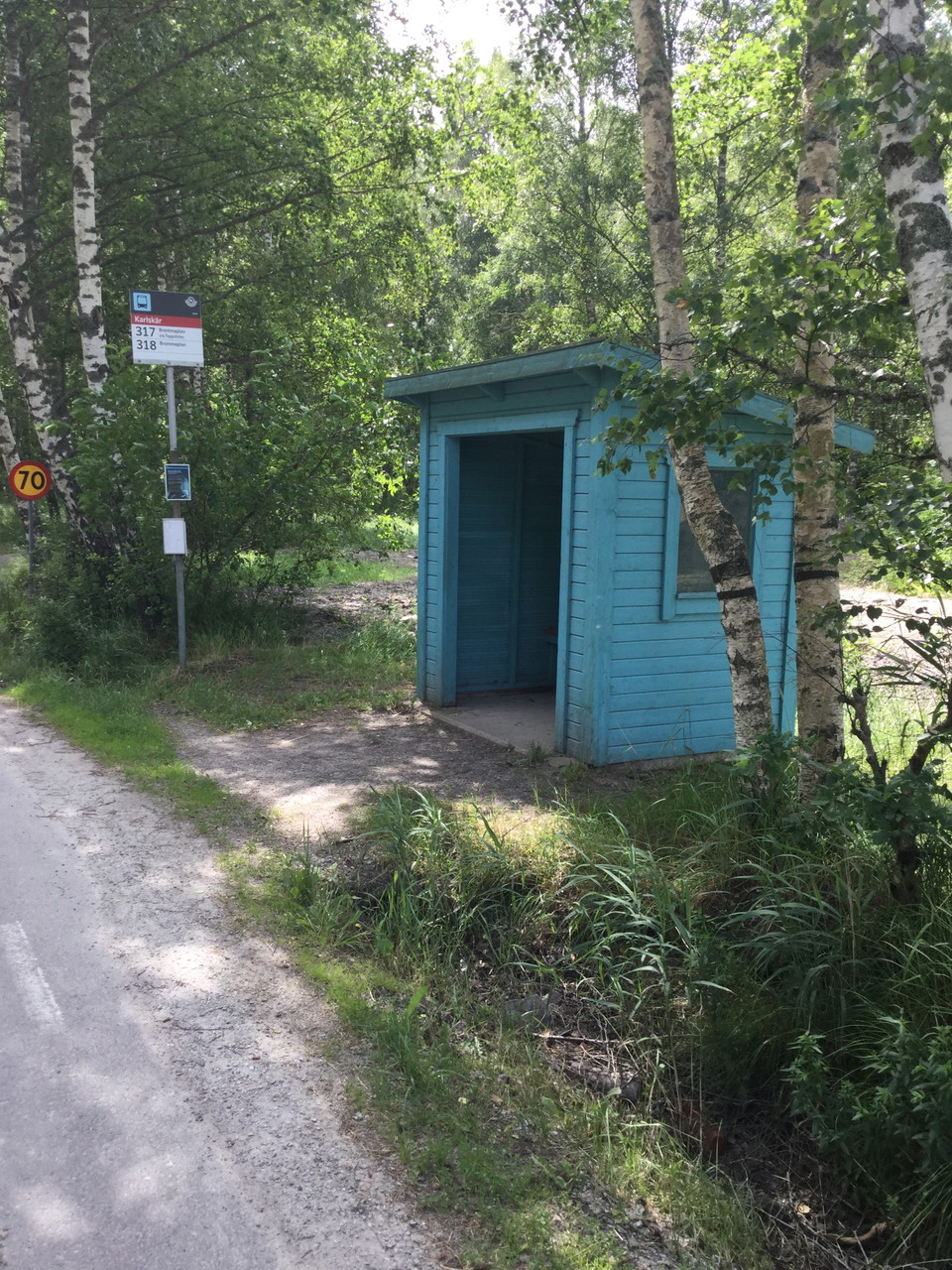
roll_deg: -3.5
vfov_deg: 58.4
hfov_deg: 45.4
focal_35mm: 31
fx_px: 1137
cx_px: 476
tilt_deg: -8.5
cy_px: 635
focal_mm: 3.3
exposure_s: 1/242
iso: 25
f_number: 2.4
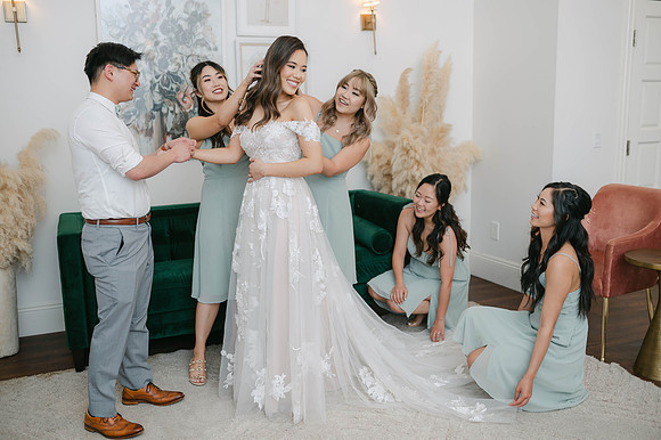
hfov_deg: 54.5
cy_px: 220
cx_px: 330
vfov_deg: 37.8
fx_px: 642
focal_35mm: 35
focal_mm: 35
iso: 100
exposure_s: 1/125
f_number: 2
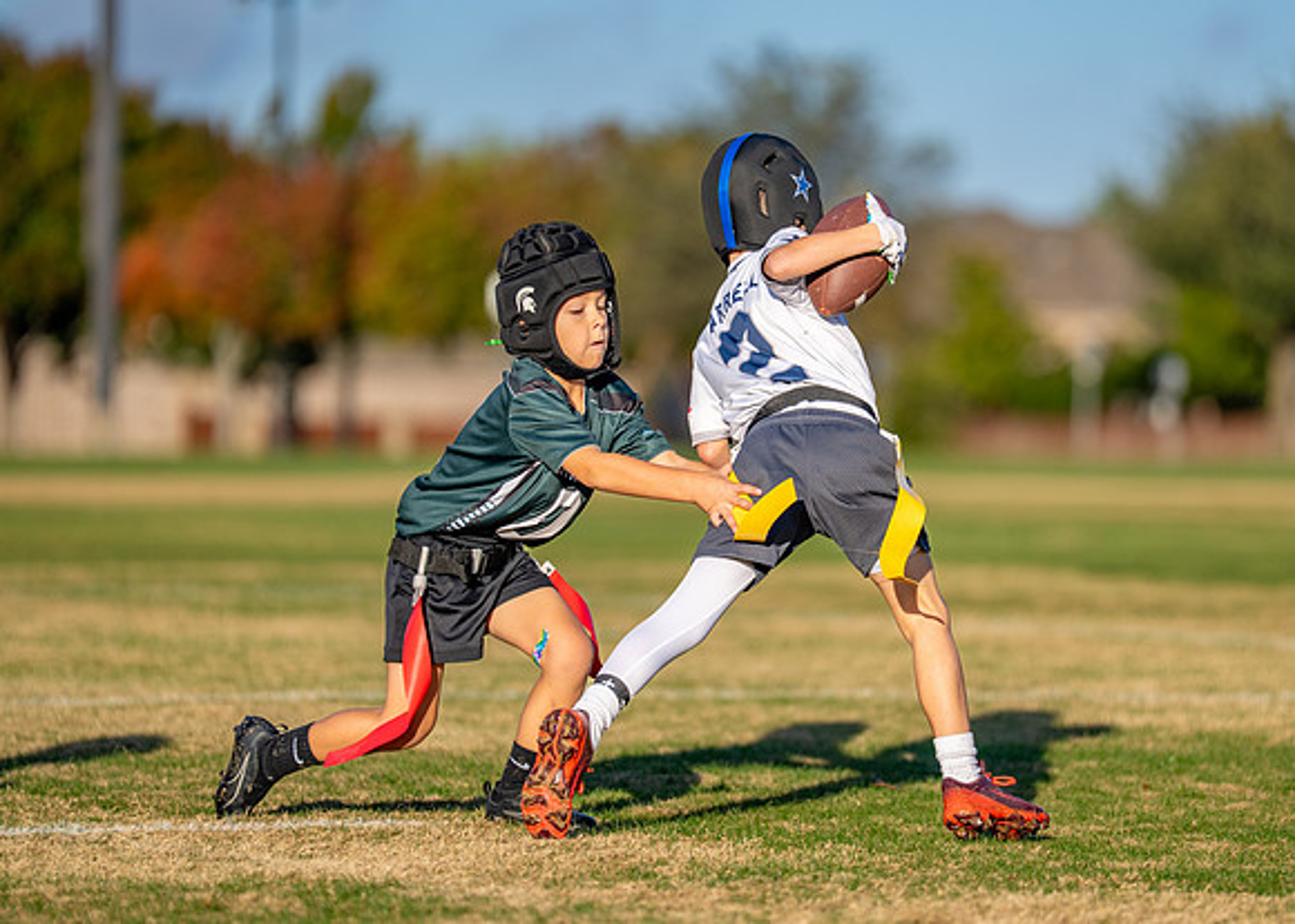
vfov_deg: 6.0
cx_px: 708
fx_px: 8877
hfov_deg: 8.3
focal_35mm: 241
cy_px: 446
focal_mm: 200
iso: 200
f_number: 2.8
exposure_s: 1/3200
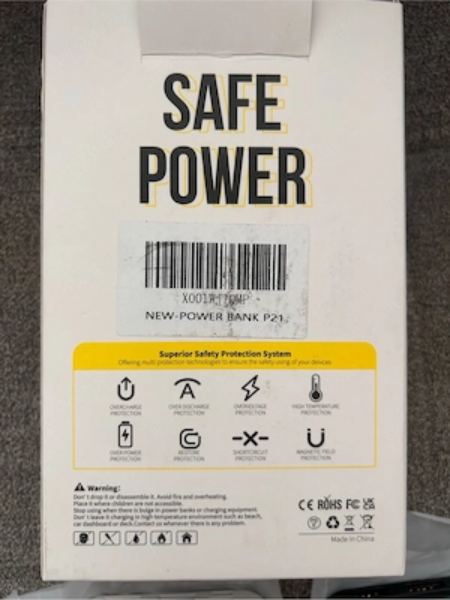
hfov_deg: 53.1
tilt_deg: -88.5
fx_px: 451
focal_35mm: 26
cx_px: 225
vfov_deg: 67.3
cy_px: 300
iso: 125
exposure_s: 1/121
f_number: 1.5
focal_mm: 5.7
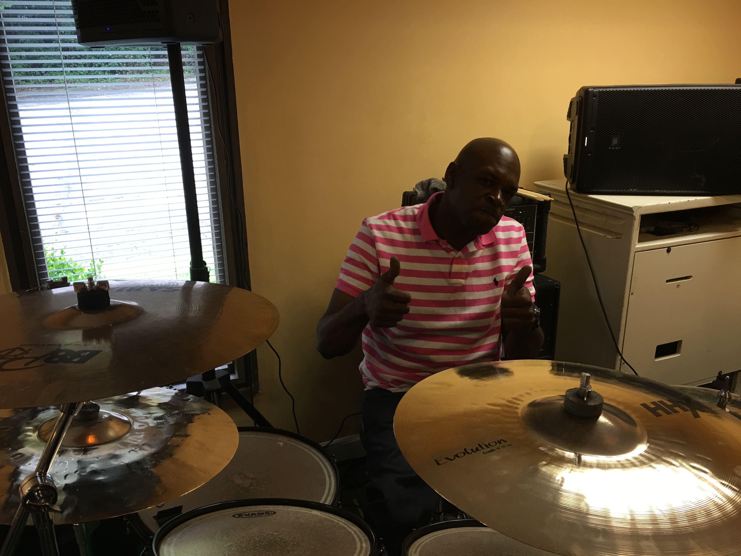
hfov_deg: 61.7
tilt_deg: -16.7
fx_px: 621
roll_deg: +0.2
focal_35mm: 29
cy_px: 278
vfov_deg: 48.2
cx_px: 370
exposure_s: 1/15
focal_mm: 4.15
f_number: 2.2
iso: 32
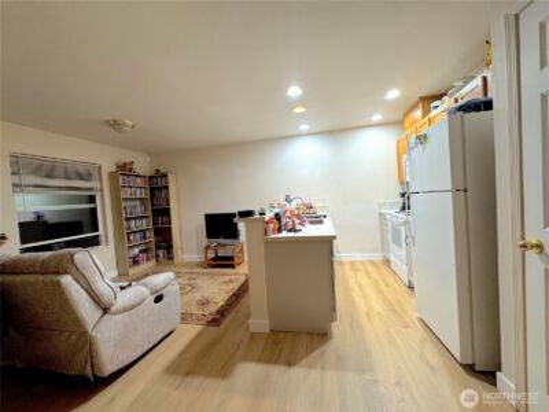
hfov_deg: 102.1
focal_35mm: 14
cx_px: 274
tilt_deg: -3.1
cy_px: 206
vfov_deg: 85.7
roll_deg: +3.7
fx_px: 222
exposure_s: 1/120
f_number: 2.2
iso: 160
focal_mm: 2.22
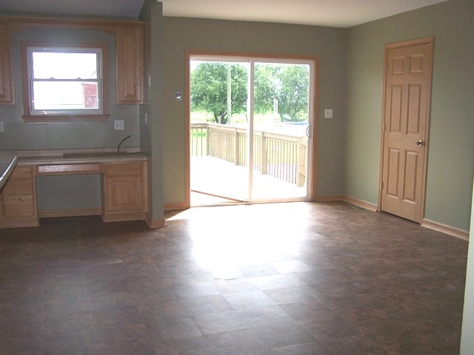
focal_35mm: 38
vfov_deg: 37.7
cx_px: 237
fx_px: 520
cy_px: 178
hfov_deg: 49.0
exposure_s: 1/160
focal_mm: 6.3
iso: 80
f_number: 2.8
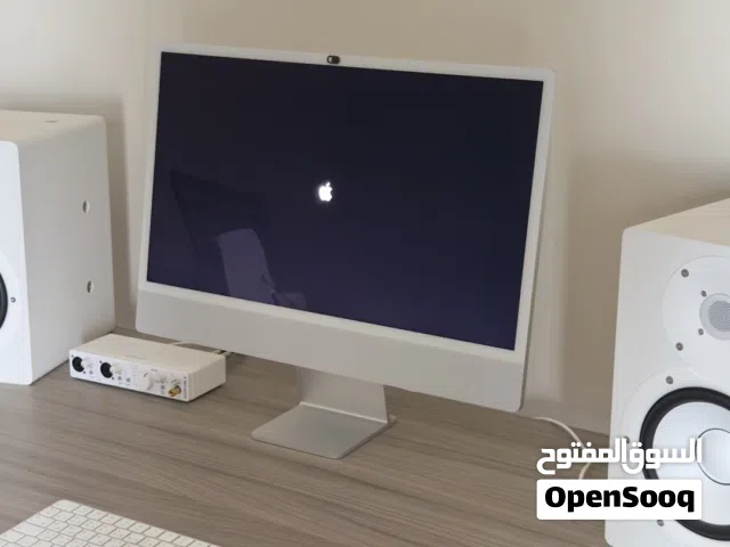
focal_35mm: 35
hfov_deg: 52.6
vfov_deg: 40.7
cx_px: 365
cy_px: 274
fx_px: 738
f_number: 1.78
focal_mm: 6.76
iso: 500
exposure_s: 1/33
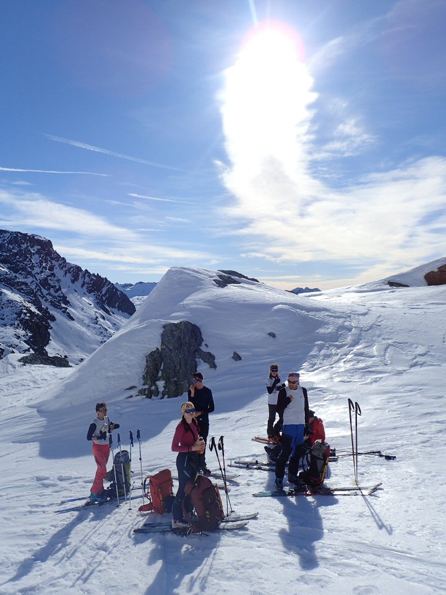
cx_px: 223
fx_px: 447
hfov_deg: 53.0
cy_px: 309
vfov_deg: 67.3
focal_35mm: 26
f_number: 8
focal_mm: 4.5
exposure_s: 1/500
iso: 100
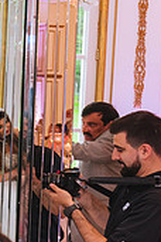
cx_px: -213
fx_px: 637
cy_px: 110
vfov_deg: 21.5
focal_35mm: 95
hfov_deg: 11.9
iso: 800
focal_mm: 28
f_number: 2.8
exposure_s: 1/125
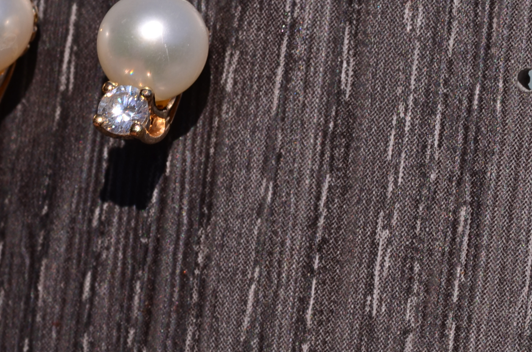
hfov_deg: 7.8
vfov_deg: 5.1
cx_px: 154
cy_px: 139
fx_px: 3920
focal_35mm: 266
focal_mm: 105
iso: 100
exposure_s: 1/125
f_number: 22
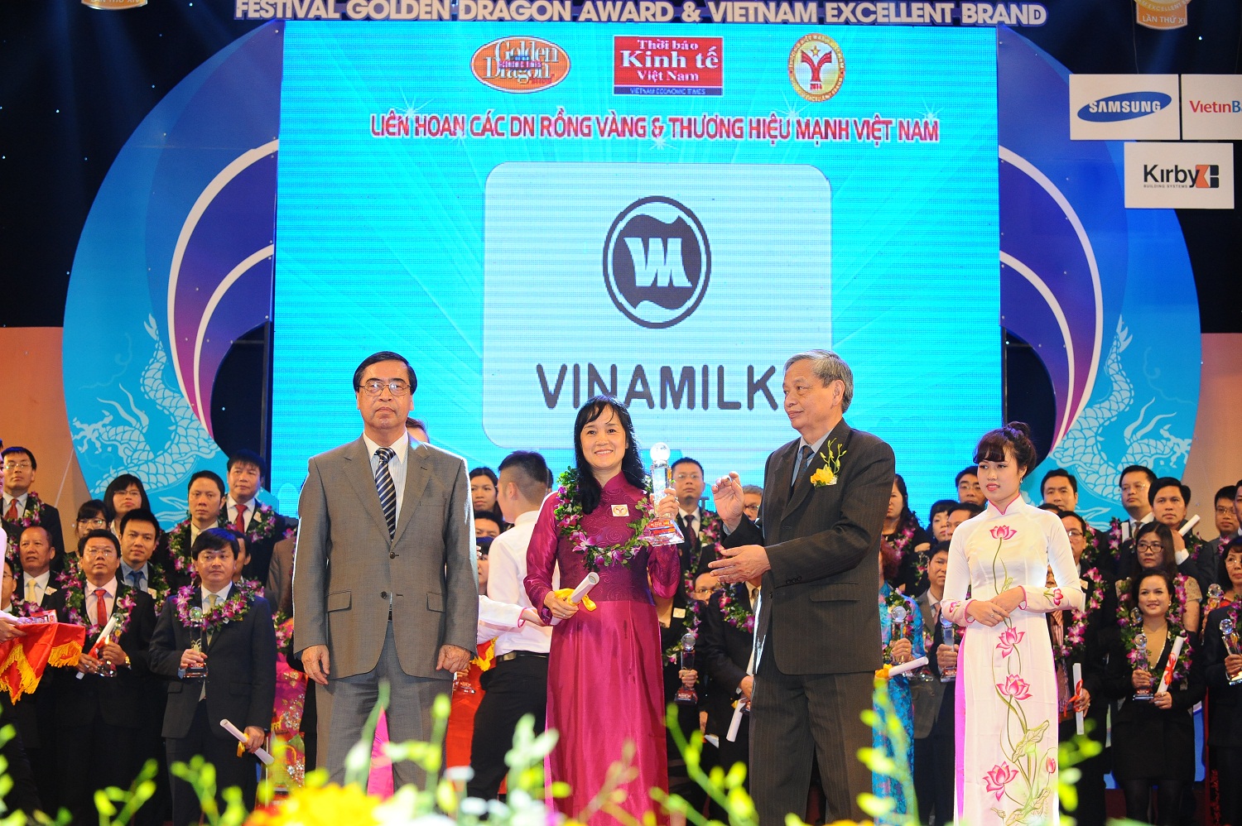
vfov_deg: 15.2
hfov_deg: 22.6
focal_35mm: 90
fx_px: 3103
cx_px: 621
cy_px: 413
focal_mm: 90
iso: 2000
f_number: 5.6
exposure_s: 1/250
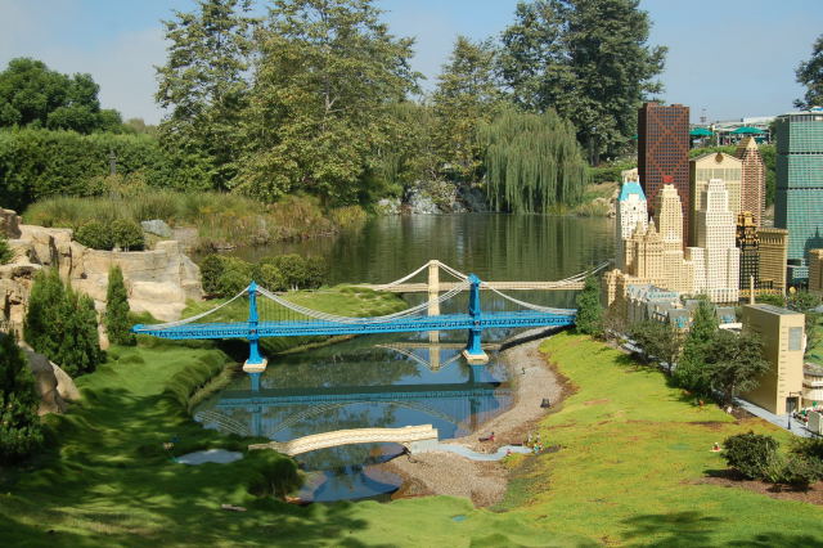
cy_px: 274
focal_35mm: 36
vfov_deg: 36.8
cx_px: 412
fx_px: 823
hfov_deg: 53.2
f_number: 7.1
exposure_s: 1/200
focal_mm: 24
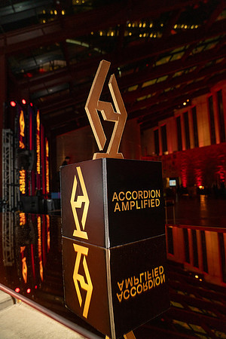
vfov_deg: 73.7
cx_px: 113
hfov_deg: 53.1
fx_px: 226
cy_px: 170
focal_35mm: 24
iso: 1600
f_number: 5.6
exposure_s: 1/100
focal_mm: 24
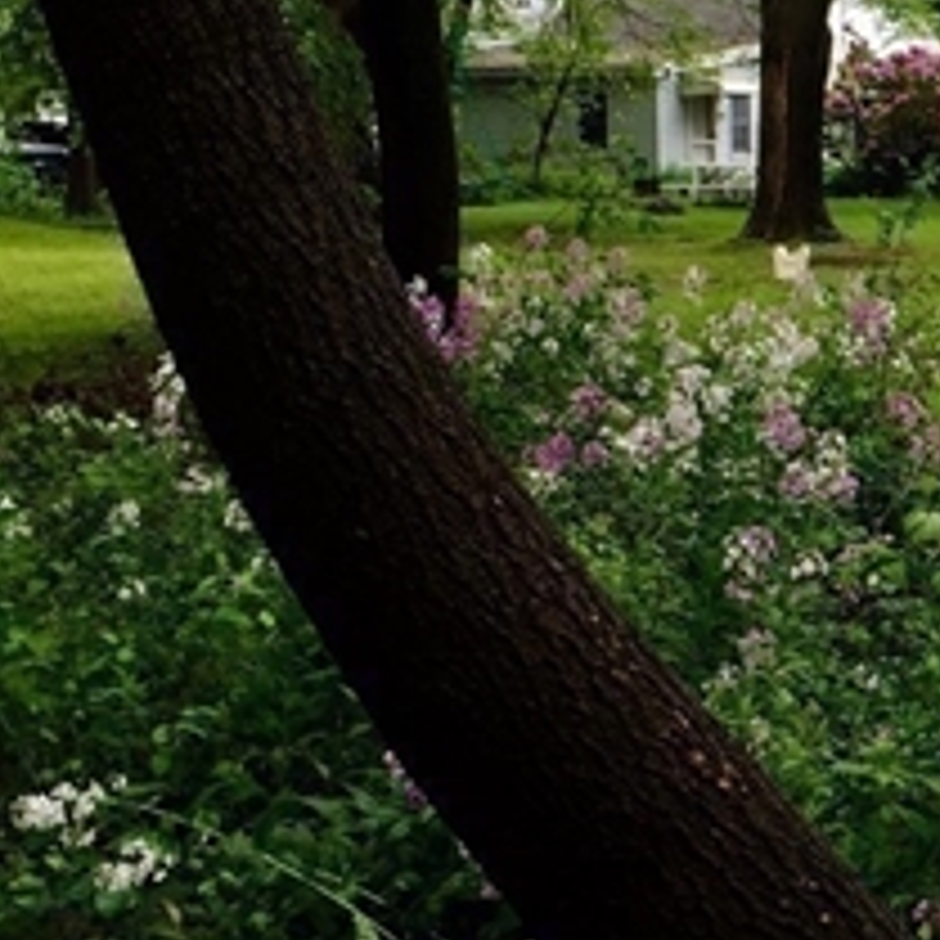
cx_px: 1277
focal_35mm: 94
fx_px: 2888
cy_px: 454
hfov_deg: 17.2
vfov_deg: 18.5
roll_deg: +0.6
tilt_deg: -5.8
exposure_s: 1/233
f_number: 2.2
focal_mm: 4.15
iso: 32
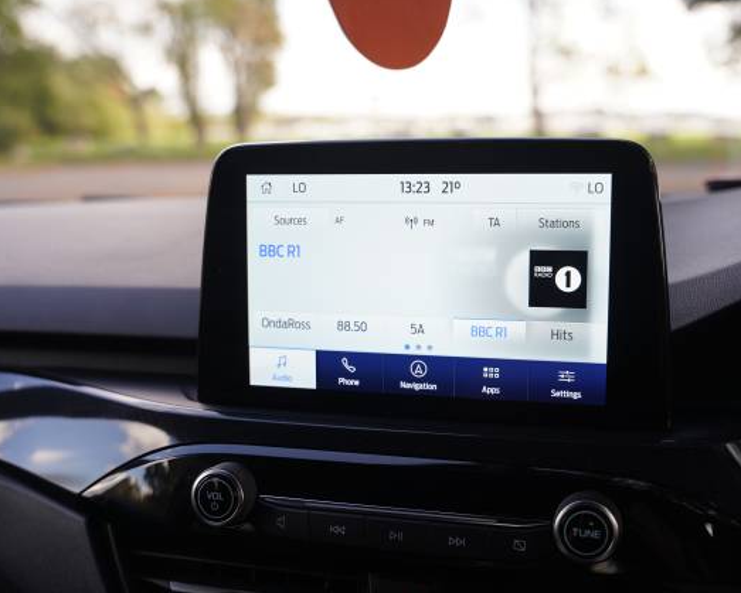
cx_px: 425
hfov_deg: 46.2
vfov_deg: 37.8
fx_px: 866
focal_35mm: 39
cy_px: 294
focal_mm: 34.4
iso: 125
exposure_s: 1/60
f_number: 4
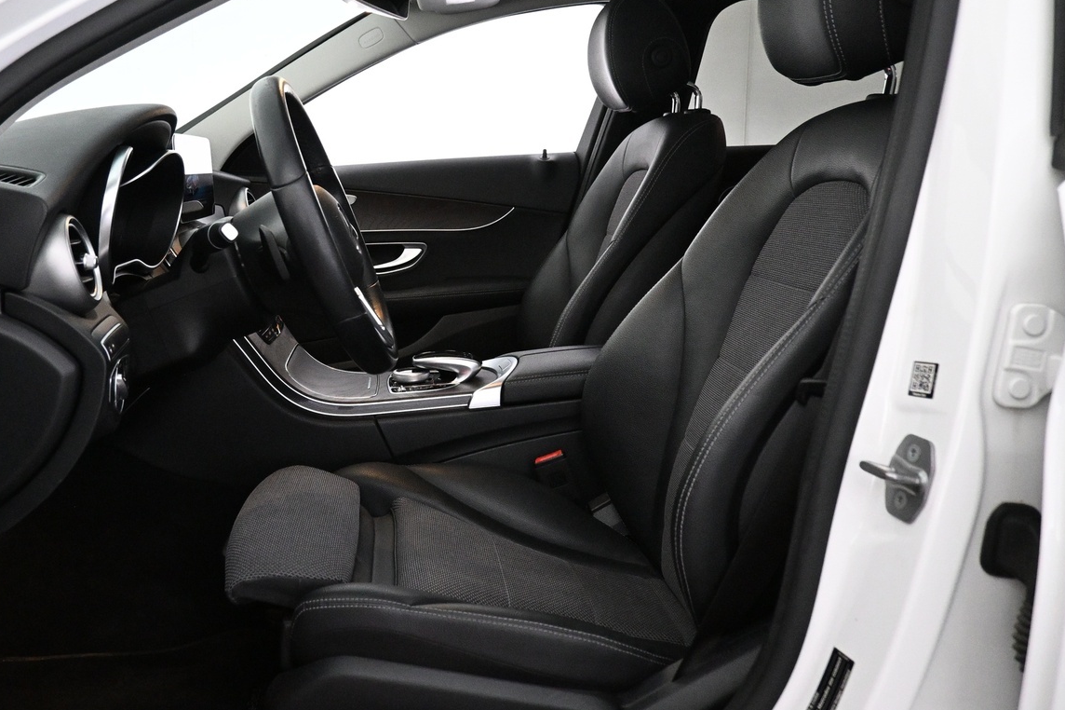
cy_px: 303
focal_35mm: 34
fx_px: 1005
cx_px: 399
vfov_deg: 38.8
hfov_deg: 55.2
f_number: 3.5
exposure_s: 1/125
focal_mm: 16
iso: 4000
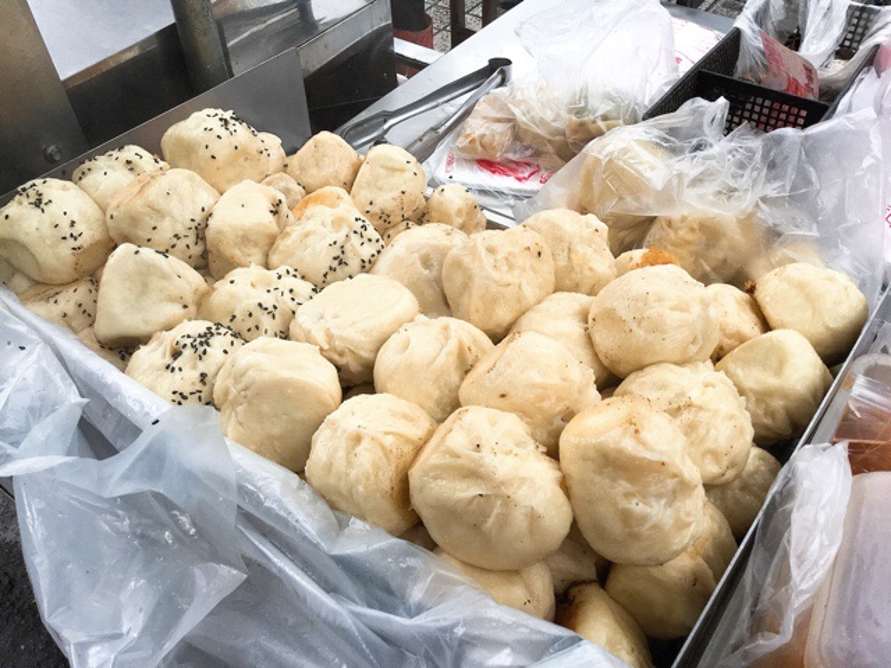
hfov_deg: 58.4
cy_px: 334
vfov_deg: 45.4
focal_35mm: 31
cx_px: 446
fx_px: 798
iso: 32
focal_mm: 3.3
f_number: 2.4
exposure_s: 1/40
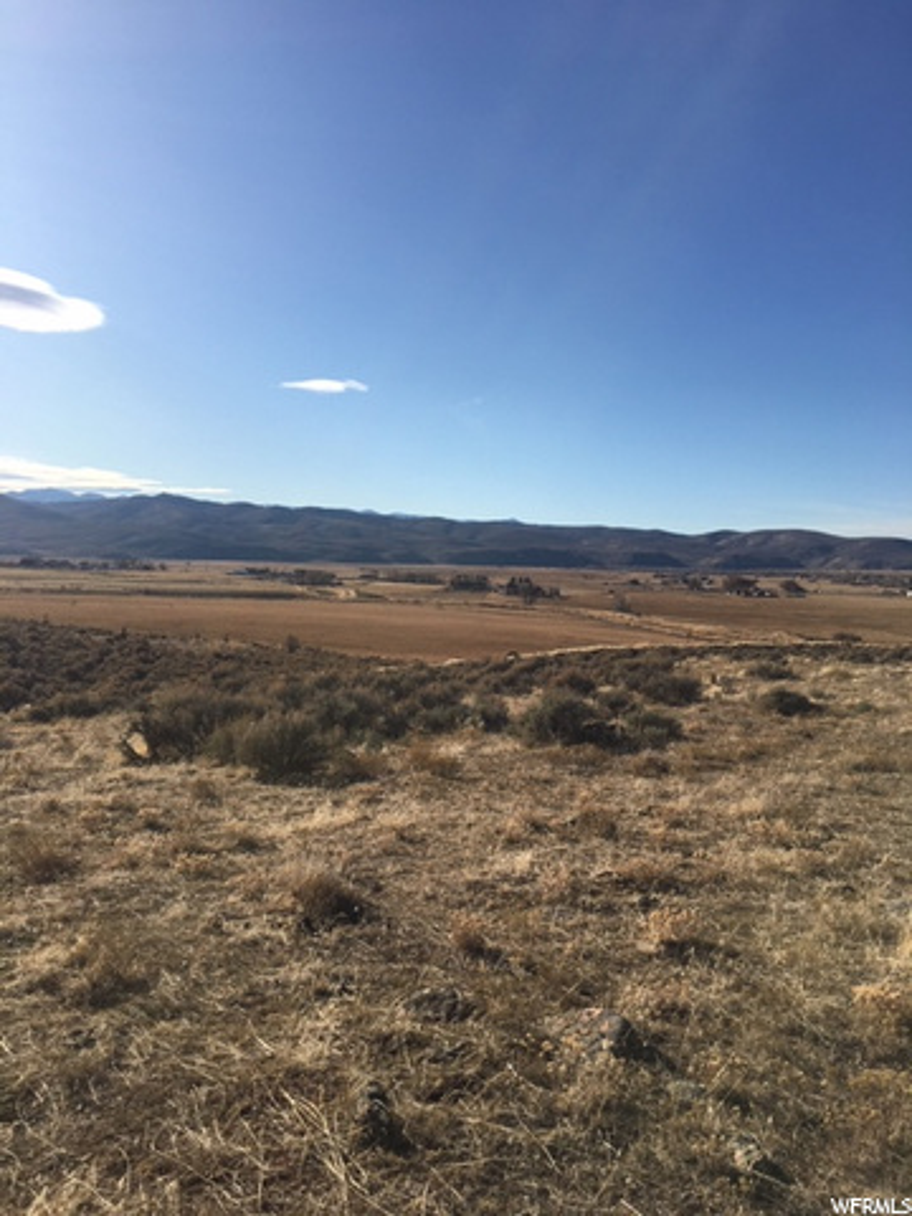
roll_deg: -2.4
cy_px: 608
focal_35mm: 29
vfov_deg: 61.7
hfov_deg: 48.2
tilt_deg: -1.3
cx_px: 456
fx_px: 1019
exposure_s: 1/2481
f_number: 2.2
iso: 25
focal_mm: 4.15
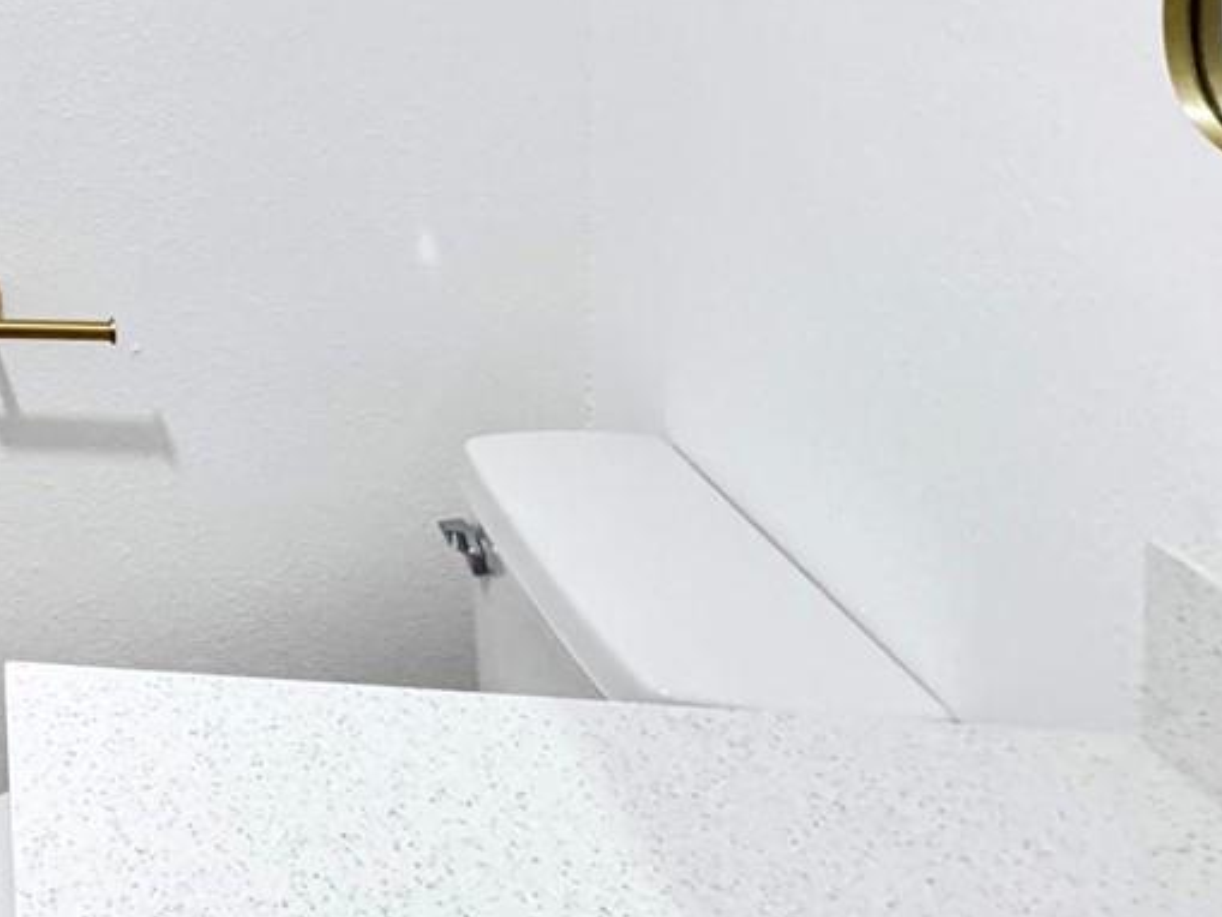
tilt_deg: -6.2
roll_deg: +3.7
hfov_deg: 32.4
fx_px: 1554
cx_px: -365
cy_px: -130
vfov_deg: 29.2
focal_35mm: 44
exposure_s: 1/60
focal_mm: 2.22
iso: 640
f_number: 2.2
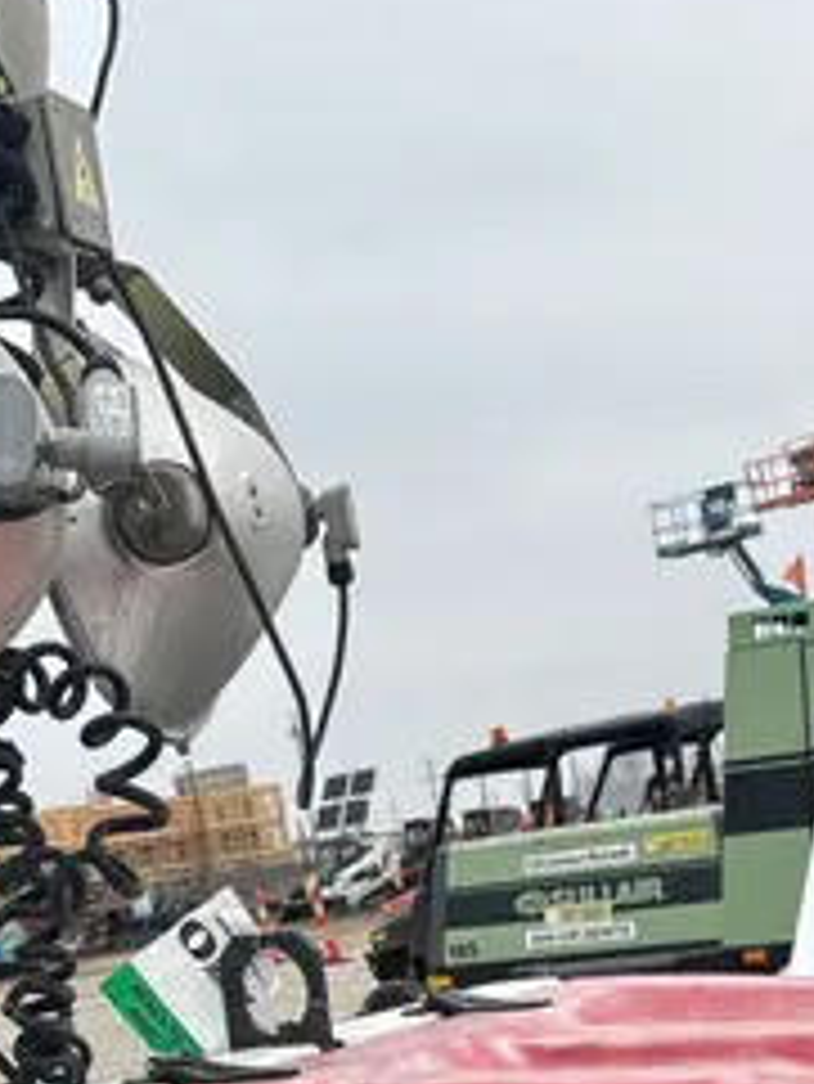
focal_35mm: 79
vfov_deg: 22.9
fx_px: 2475
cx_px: 414
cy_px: 1257
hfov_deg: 18.7
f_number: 1.6
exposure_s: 1/935
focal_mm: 5.96
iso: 50
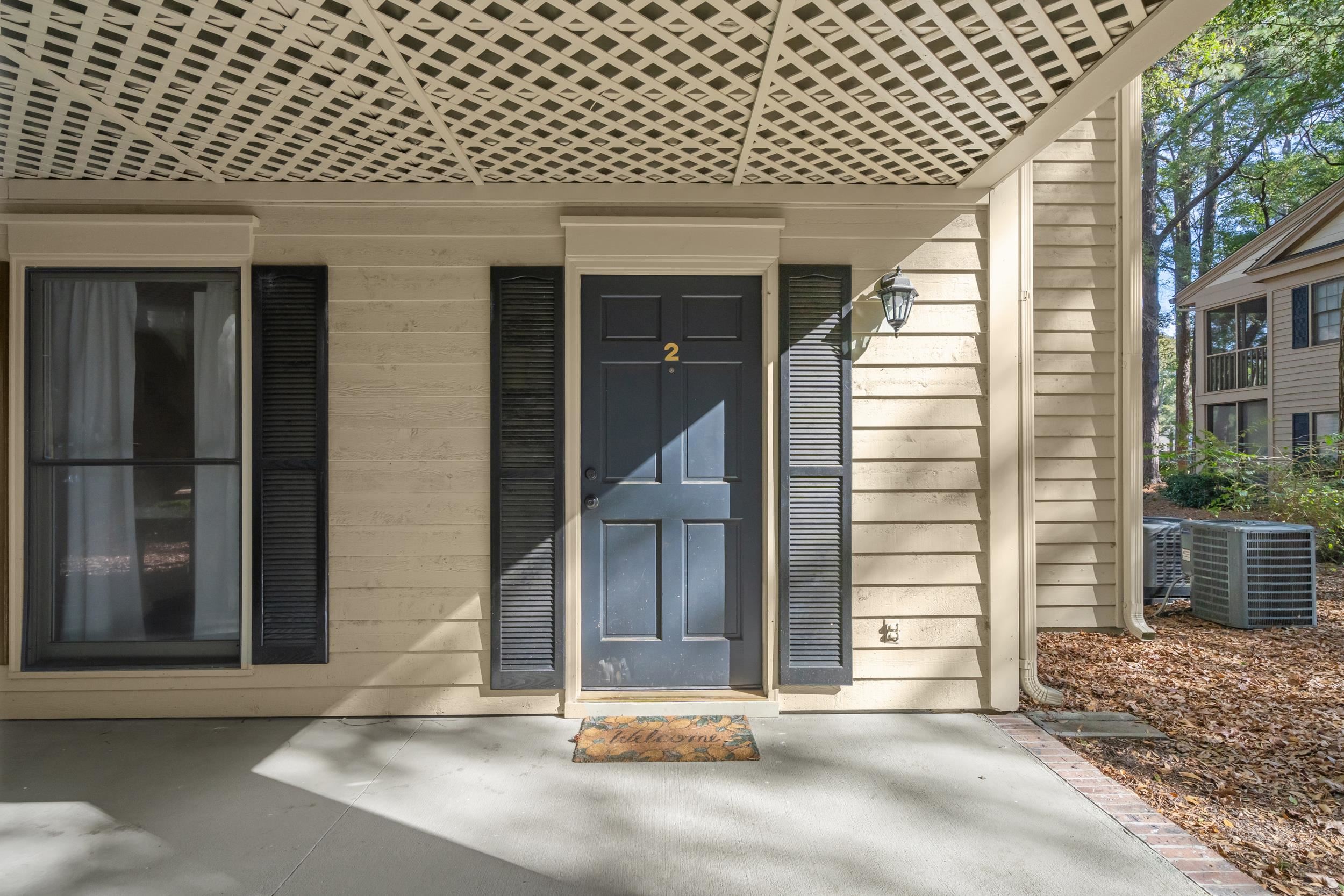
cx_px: 672
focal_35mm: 18
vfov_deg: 67.4
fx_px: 672
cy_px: 448
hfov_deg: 90.0
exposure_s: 1/60
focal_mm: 18
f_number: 8
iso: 640
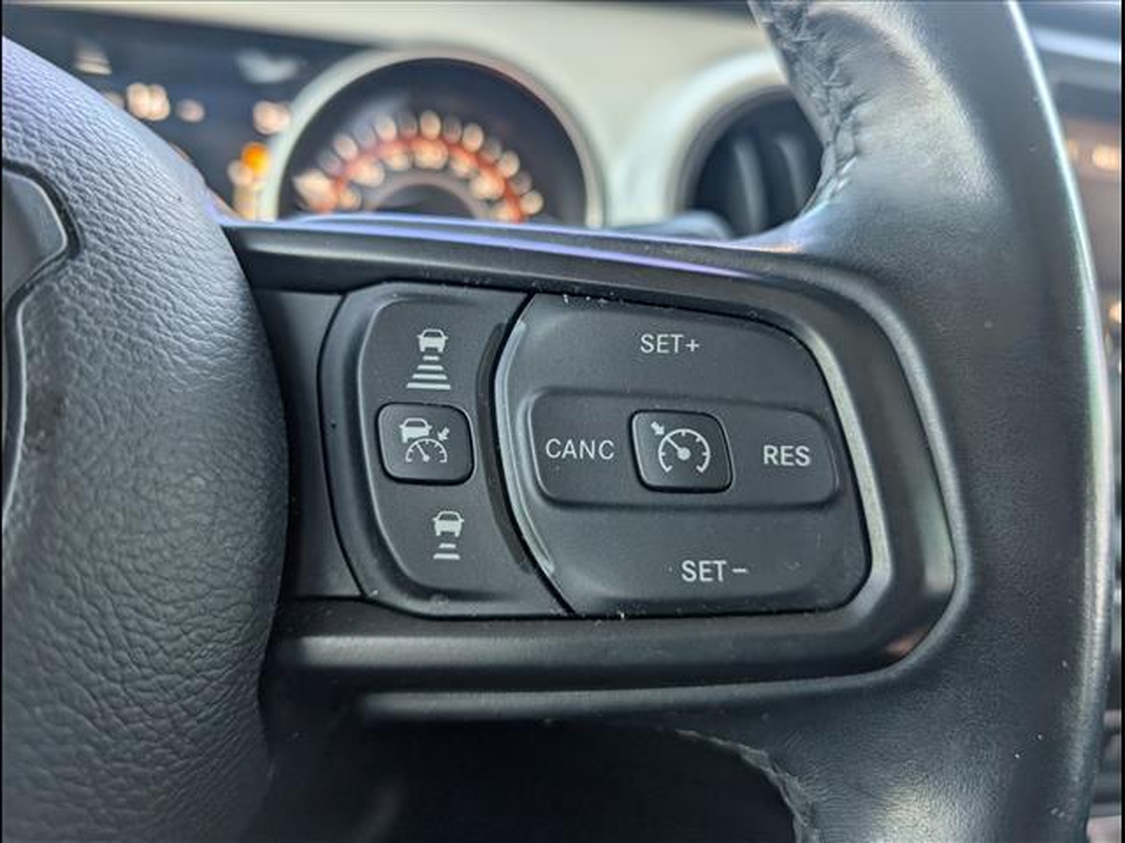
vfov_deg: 56.8
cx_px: 562
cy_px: 422
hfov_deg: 71.6
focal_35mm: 24
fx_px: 780
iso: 666
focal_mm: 6.9
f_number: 1.68
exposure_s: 1/312
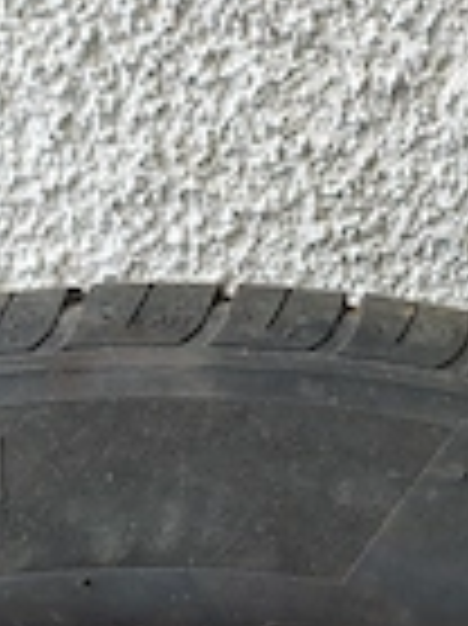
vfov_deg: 24.5
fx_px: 1300
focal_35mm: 72
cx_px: 288
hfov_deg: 20.4
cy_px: 748
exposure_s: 1/100
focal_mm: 4.71
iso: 182
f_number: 1.7
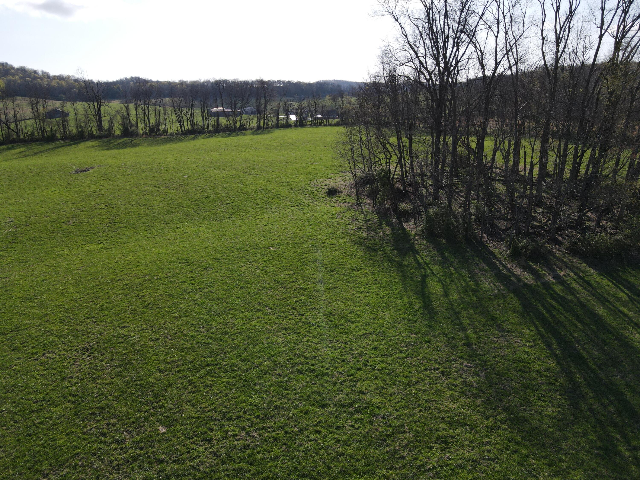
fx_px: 444
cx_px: 320
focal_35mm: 24
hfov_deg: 71.6
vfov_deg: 56.8
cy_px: 240
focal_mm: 4.5
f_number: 2.8
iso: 100
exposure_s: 1/725
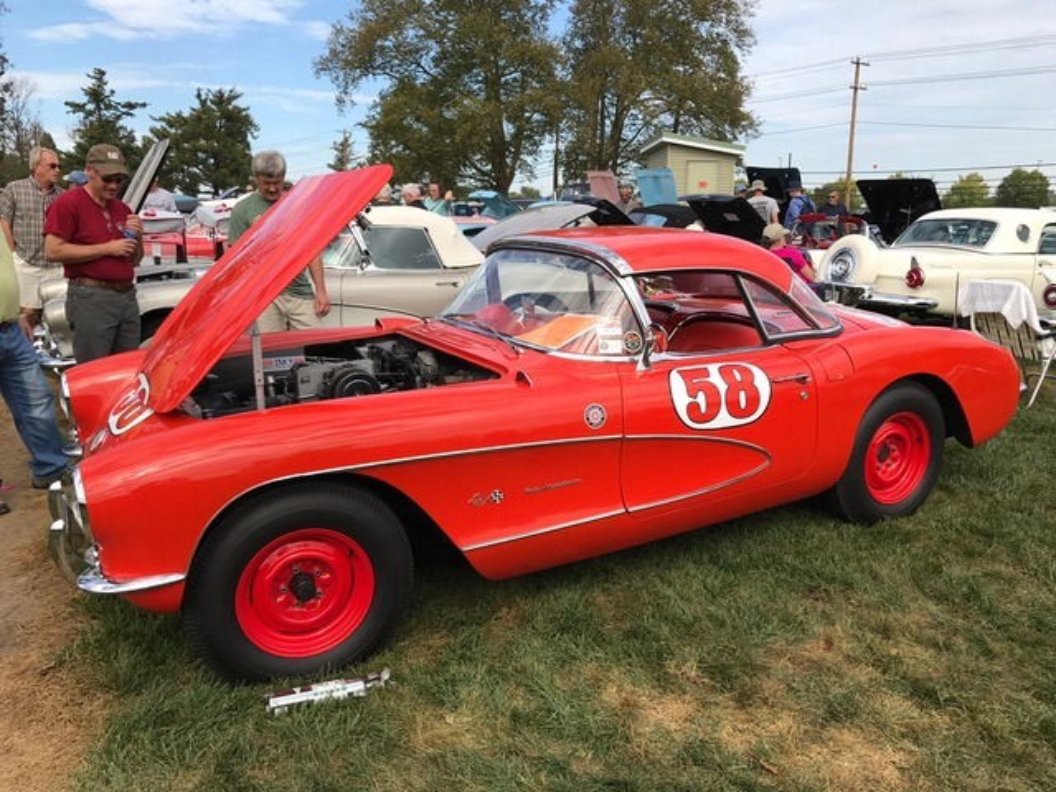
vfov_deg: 49.7
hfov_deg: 63.4
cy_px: 396
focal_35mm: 28
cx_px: 528
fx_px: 854
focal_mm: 3.99
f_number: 1.8
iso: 20
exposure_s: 1/1389
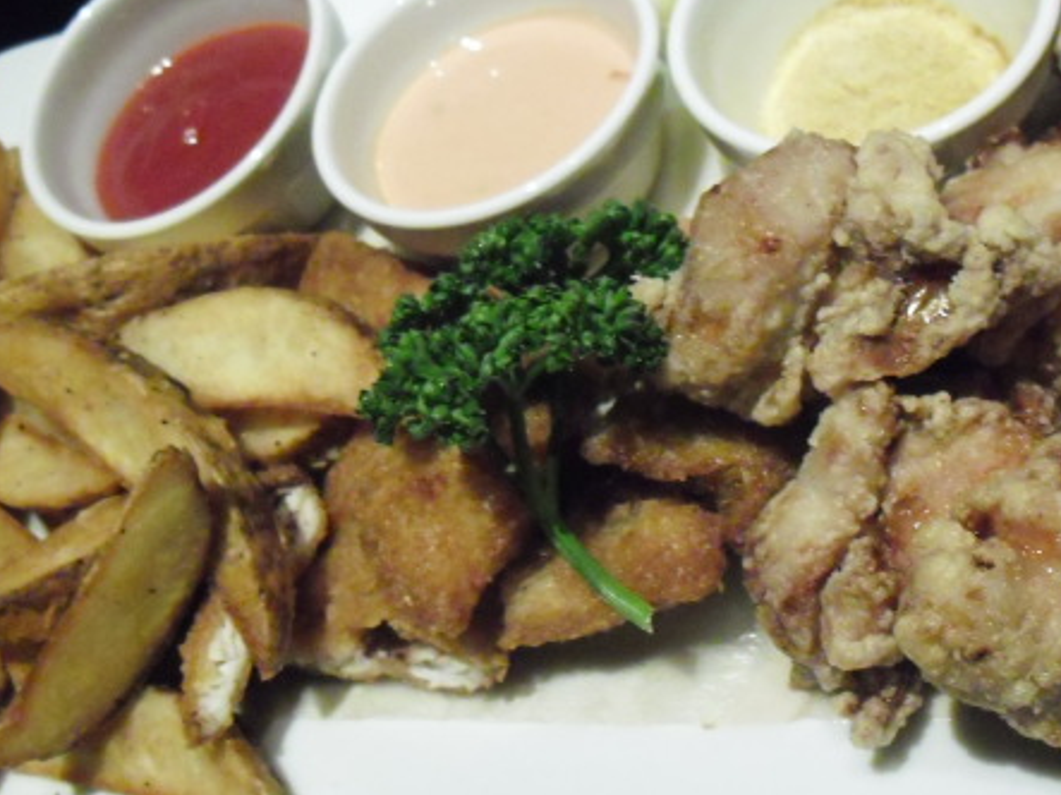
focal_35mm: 52
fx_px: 1593
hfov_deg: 36.8
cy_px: 376
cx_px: 546
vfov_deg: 28.0
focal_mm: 6.3
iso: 800
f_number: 3.1
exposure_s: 1/30
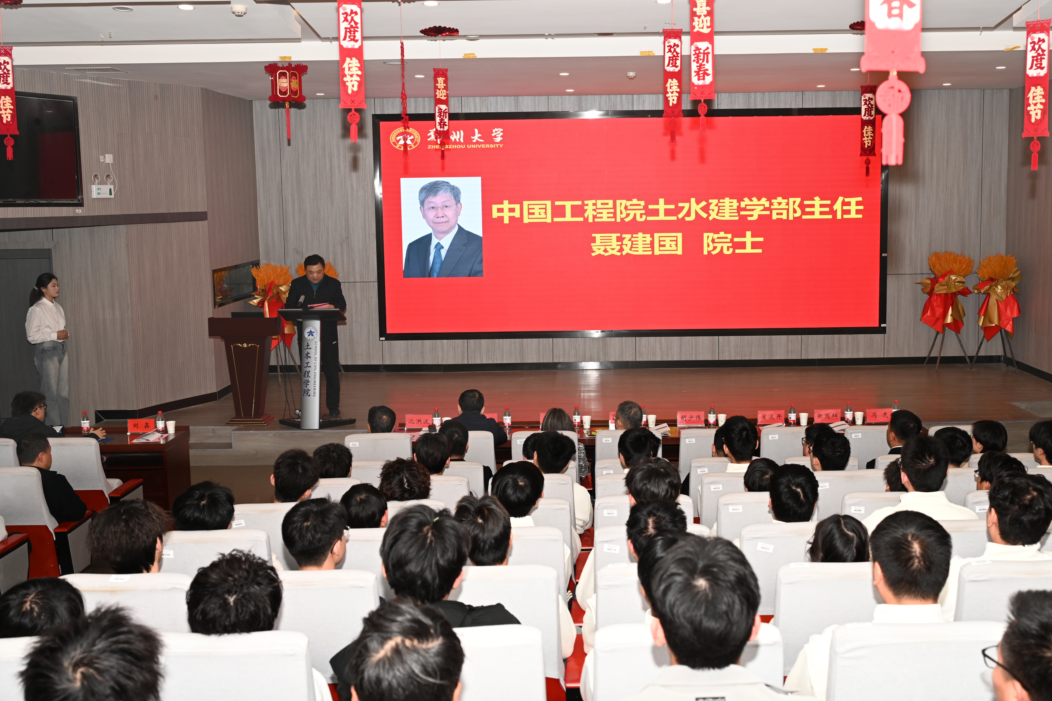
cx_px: 595
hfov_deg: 46.7
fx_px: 1216
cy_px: 333
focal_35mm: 42
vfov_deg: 32.2
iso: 320
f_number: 4.5
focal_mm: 33.5
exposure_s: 1/125
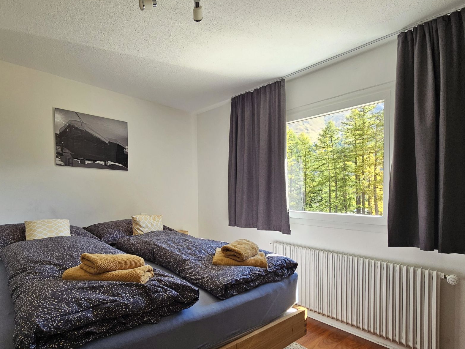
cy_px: 191
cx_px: 190
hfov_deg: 90.0
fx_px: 228
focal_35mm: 17
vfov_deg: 74.6
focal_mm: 2.2
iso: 50
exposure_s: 1/100
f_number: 2.2
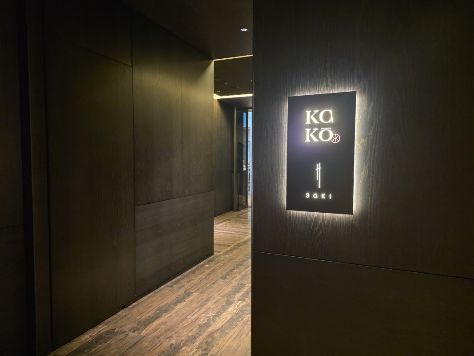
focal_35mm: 23
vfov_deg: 58.9
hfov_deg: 73.9
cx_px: 237
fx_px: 315
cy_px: 178
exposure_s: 1/50
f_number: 1.7
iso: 1600
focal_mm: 6.25
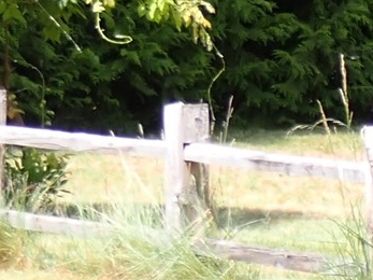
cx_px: -261
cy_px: -108
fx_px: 4373
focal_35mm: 406
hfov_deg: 4.8
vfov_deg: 3.6
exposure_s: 1/200
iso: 100
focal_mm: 15.66
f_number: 4.5
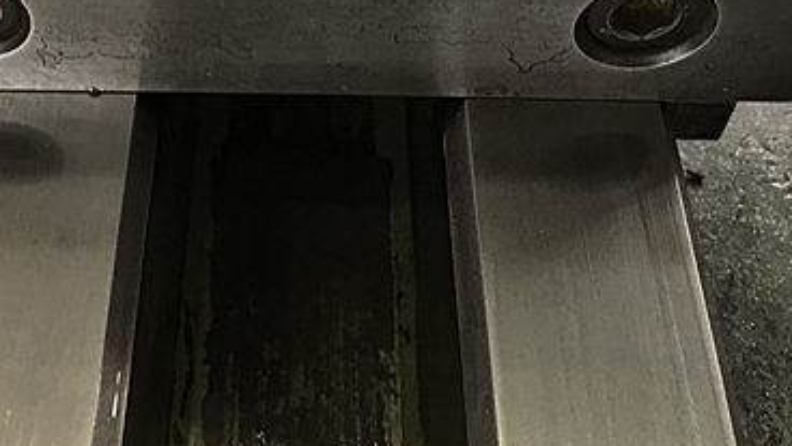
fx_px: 1155
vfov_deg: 21.2
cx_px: 258
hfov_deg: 37.4
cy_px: 24
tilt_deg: -50.4
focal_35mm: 55
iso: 25
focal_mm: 4.15
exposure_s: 1/40
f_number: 2.2
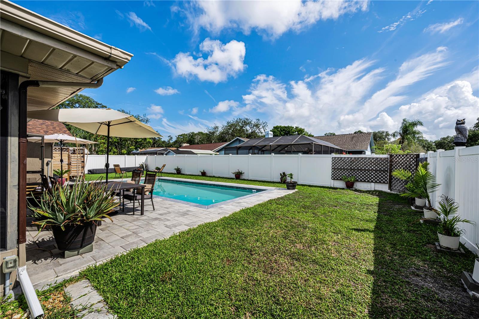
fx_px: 186
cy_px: 160
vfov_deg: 81.2
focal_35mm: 14
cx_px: 240
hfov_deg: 104.3
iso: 100
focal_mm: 14
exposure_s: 1/200
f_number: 14
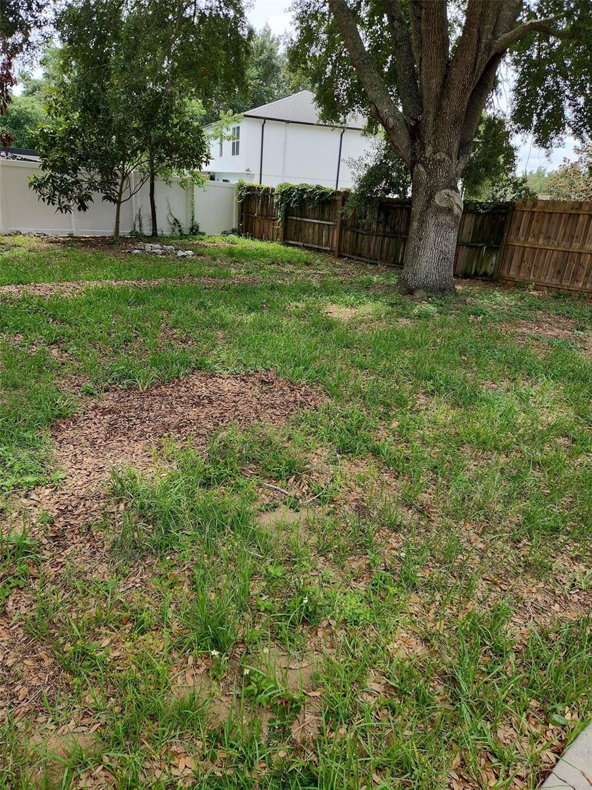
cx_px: 296
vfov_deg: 73.9
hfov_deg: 58.9
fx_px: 524
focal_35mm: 23
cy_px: 395
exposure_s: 1/312
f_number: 1.8
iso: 50
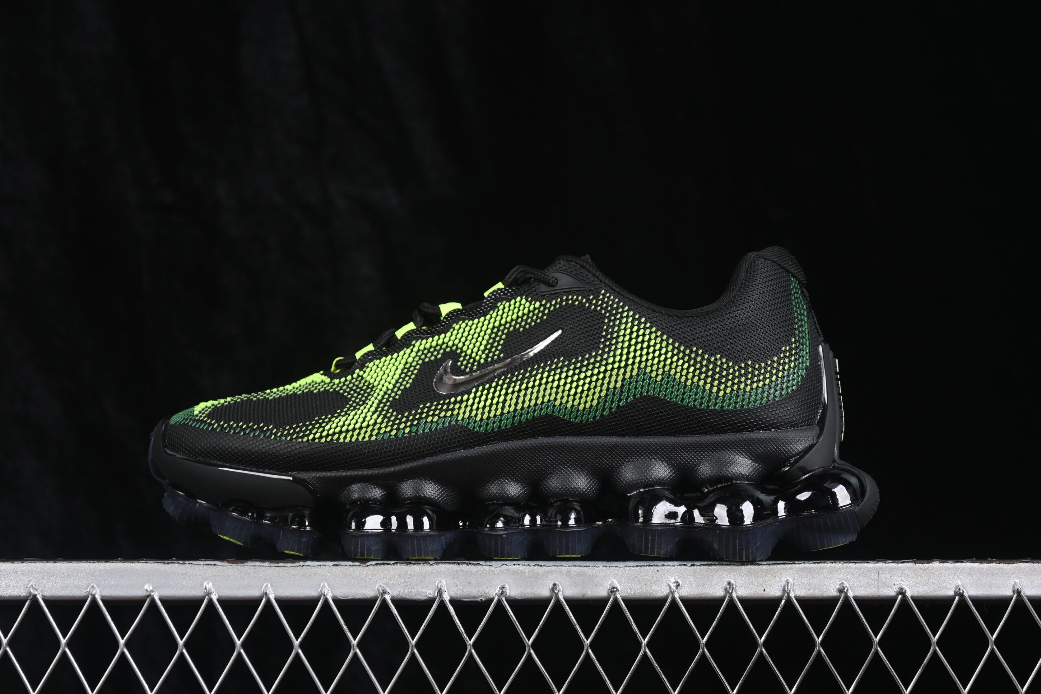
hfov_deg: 27.0
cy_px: 347
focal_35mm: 75
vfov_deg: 18.2
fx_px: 2169
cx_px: 520
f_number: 6.3
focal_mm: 50
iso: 160
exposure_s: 1/60
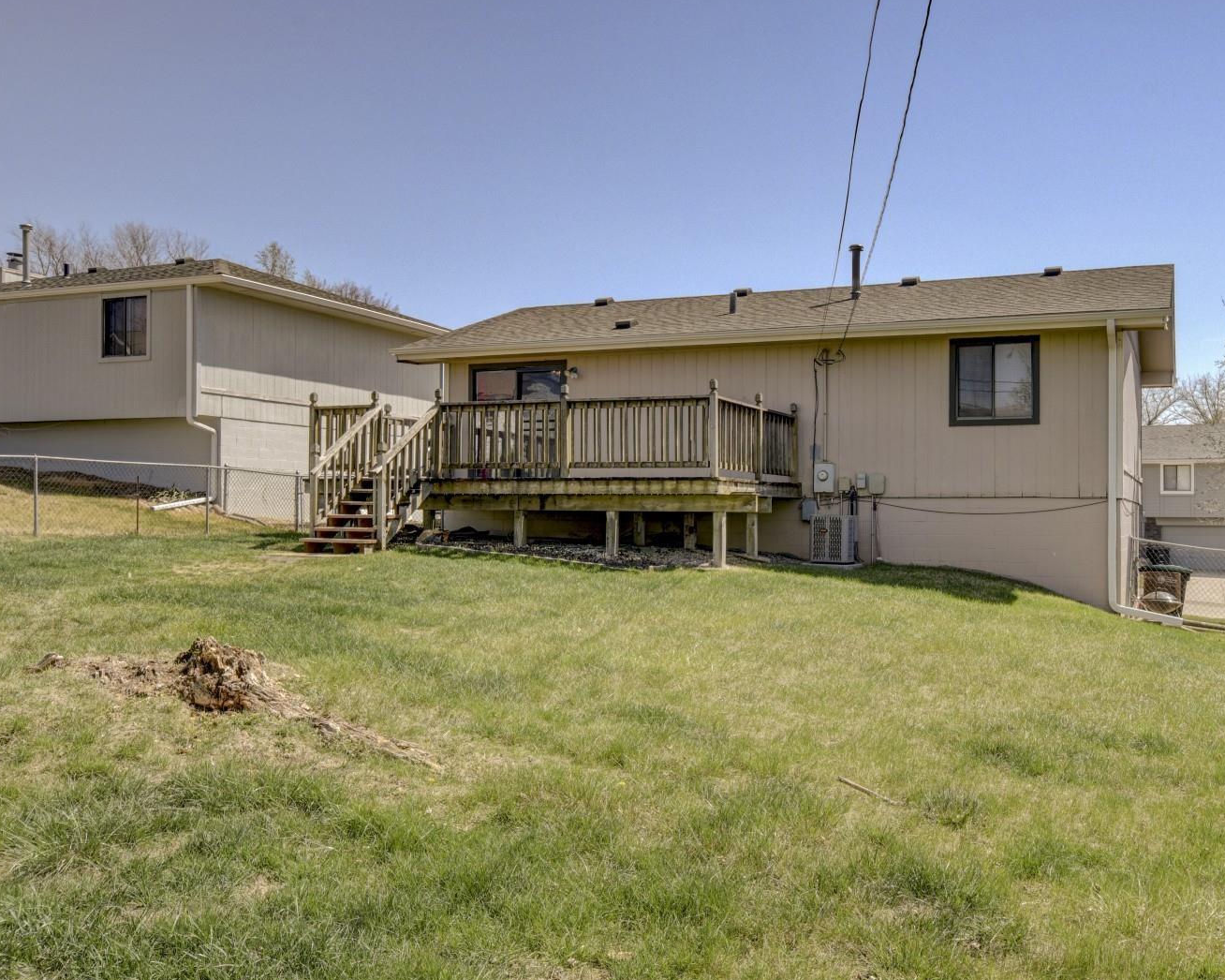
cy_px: 489
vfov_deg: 47.1
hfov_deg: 56.7
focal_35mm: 31
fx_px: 1124
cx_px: 741
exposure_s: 1/400
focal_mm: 18
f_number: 8
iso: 400
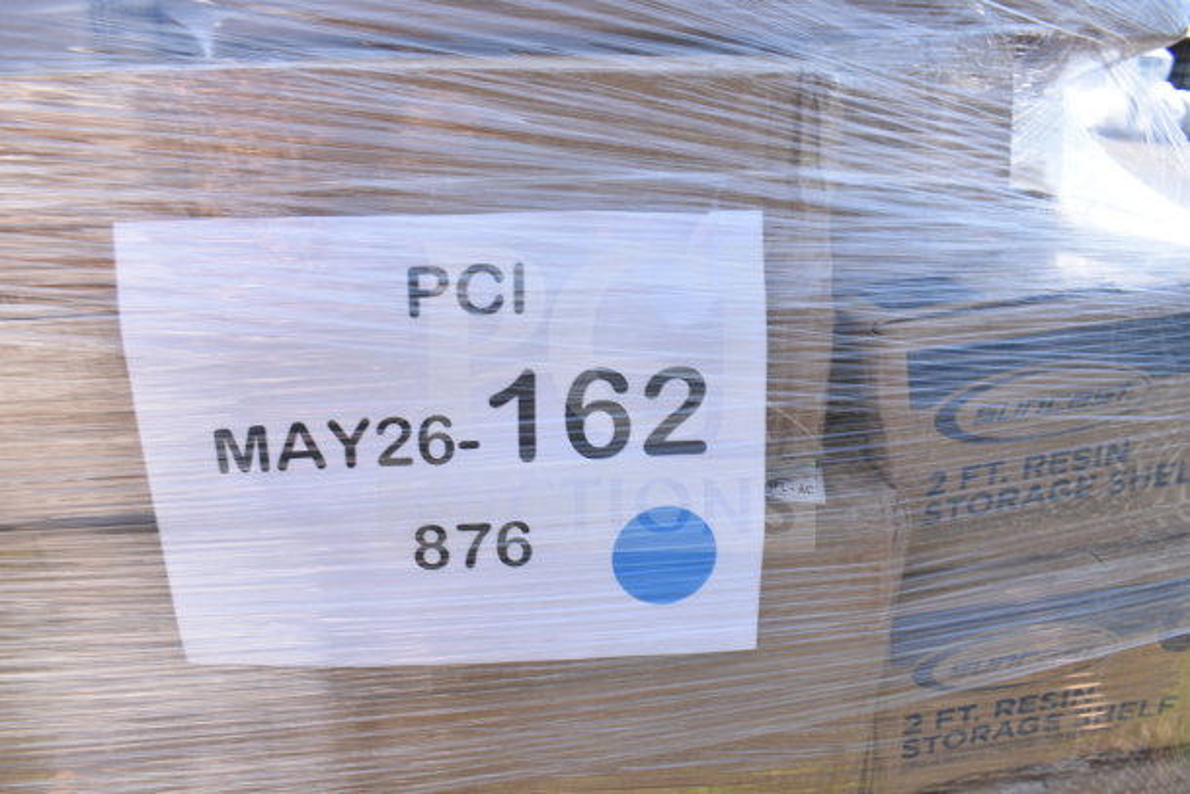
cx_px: 595
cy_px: 397
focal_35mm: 27
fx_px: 893
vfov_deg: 48.0
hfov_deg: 67.4
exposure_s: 1/160
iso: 200
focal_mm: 18
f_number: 6.3
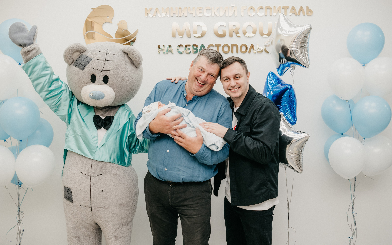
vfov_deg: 34.4
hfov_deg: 52.8
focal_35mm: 37
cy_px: 122
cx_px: 198
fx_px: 395
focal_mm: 30
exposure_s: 1/200
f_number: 4
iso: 320
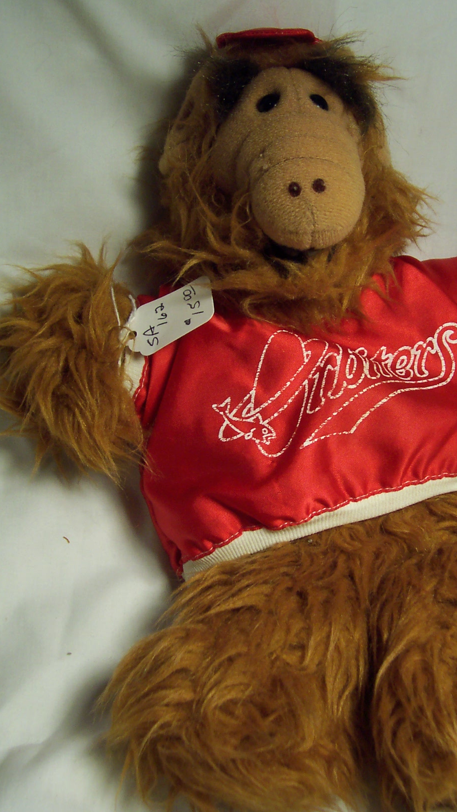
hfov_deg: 28.9
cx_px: 296
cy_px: 411
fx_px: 883
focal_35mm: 41
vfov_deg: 49.4
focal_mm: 5.6
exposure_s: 1/125
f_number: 2.8
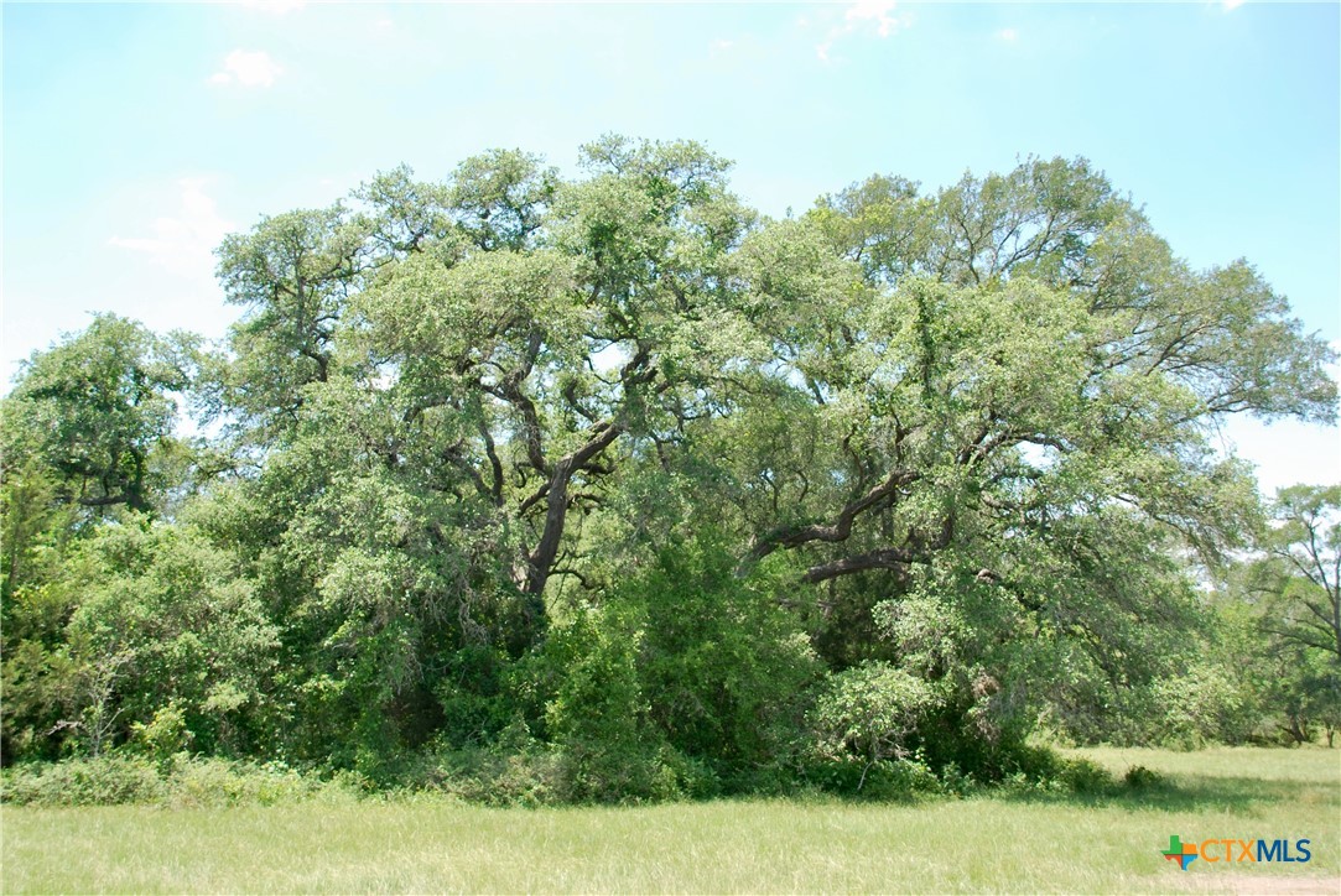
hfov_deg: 51.2
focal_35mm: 38
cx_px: 670
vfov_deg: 35.6
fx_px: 1398
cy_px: 448
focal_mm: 25
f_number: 5.6
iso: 100
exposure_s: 1/125
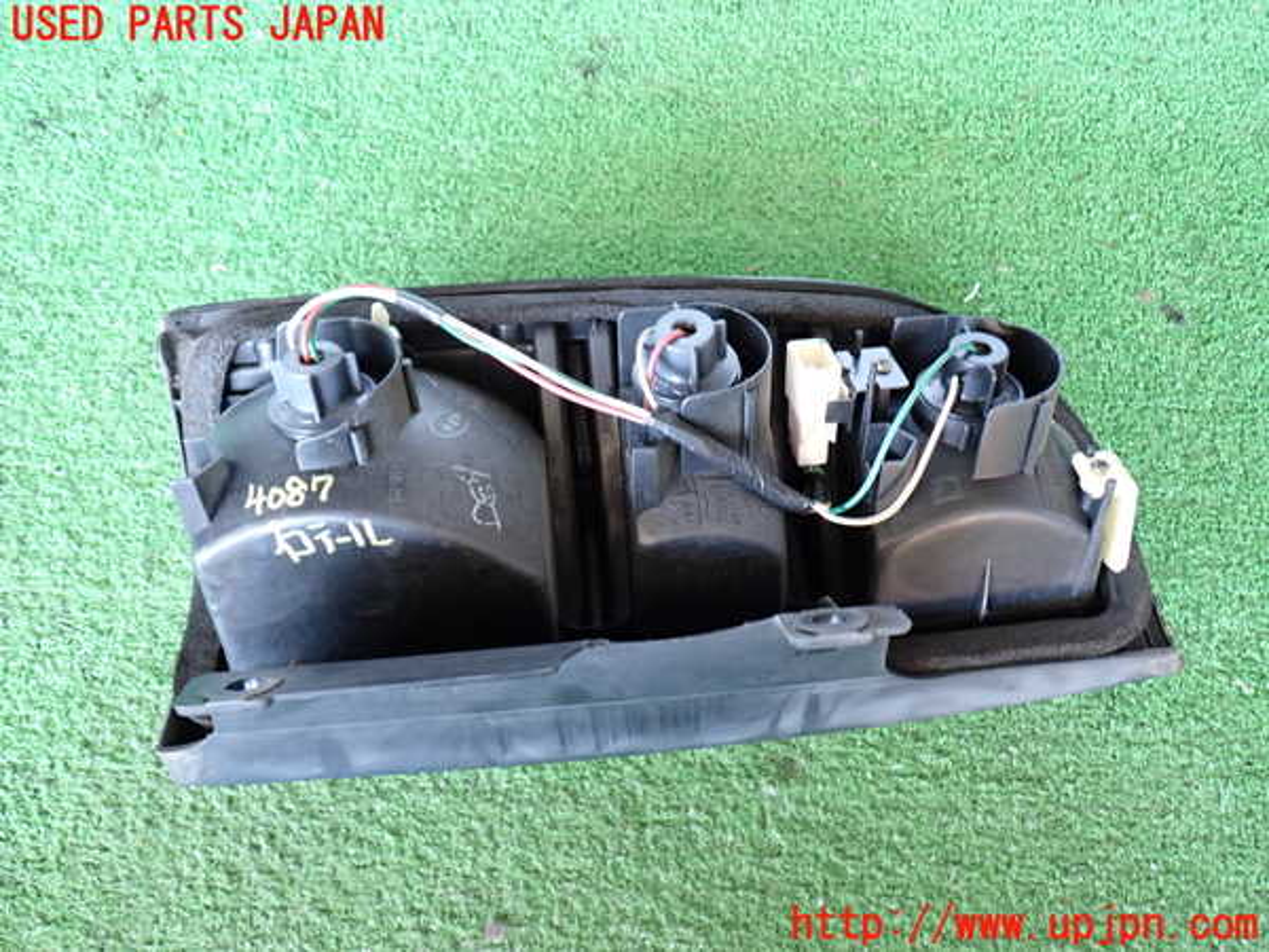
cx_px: 634
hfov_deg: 60.0
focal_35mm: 30
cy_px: 476
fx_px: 1100
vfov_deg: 46.8
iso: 400
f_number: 2.3
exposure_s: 1/30
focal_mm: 5.4
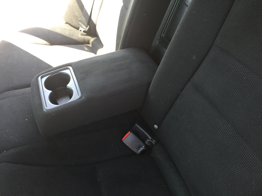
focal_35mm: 29
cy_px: 98
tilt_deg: -46.3
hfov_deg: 61.7
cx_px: 131
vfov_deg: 48.2
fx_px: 219
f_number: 2.2
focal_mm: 4.15
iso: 32
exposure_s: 1/15
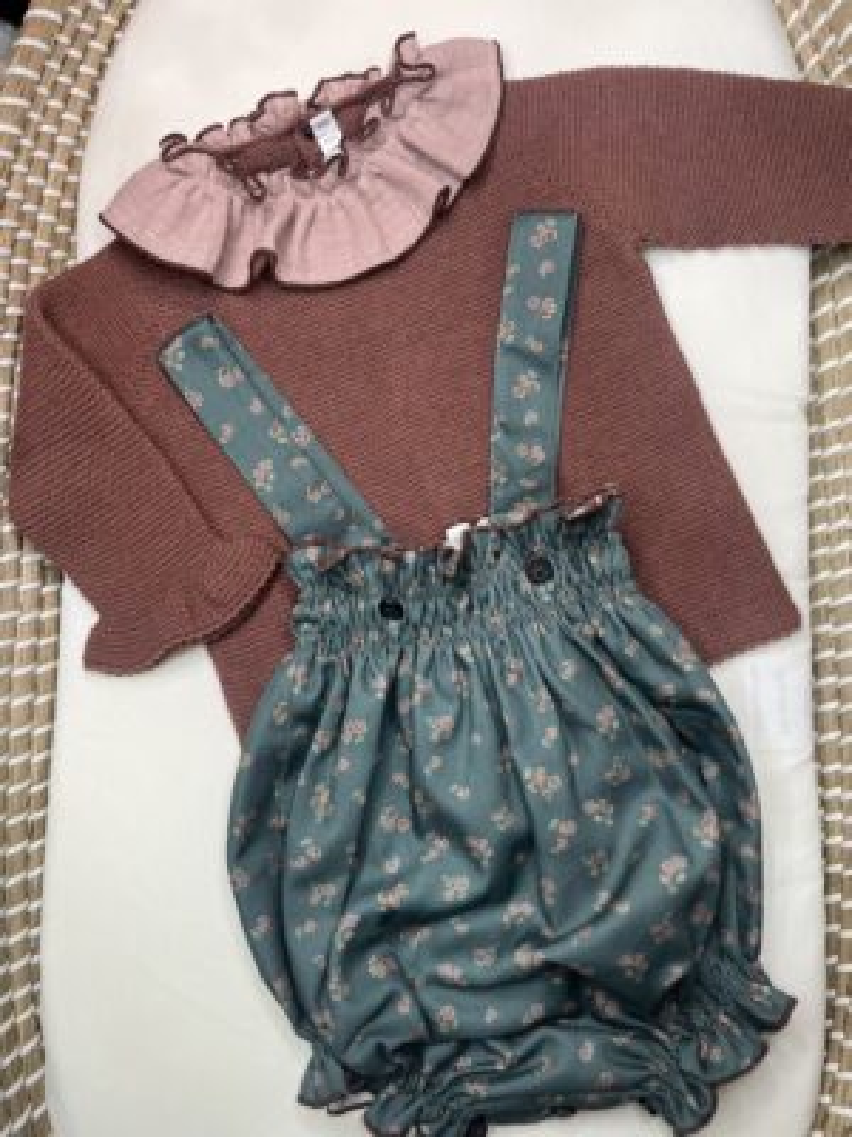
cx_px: 426
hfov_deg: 53.1
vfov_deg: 67.3
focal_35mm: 26
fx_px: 853
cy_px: 568
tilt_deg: -84.3
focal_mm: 5.1
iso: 80
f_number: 1.6
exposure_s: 1/50
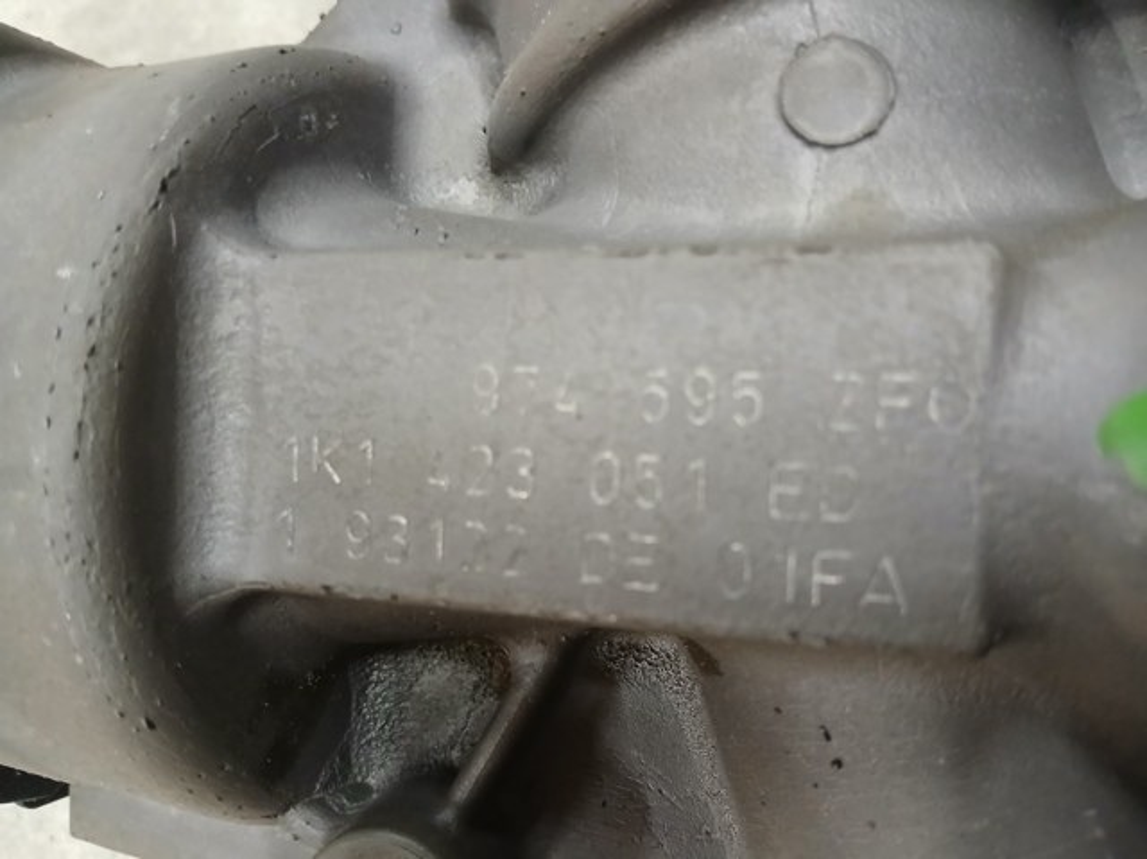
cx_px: 574
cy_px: 430
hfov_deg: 67.3
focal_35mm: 26
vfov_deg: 53.0
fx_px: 861
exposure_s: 1/20
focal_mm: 3.98
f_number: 1.8
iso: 500
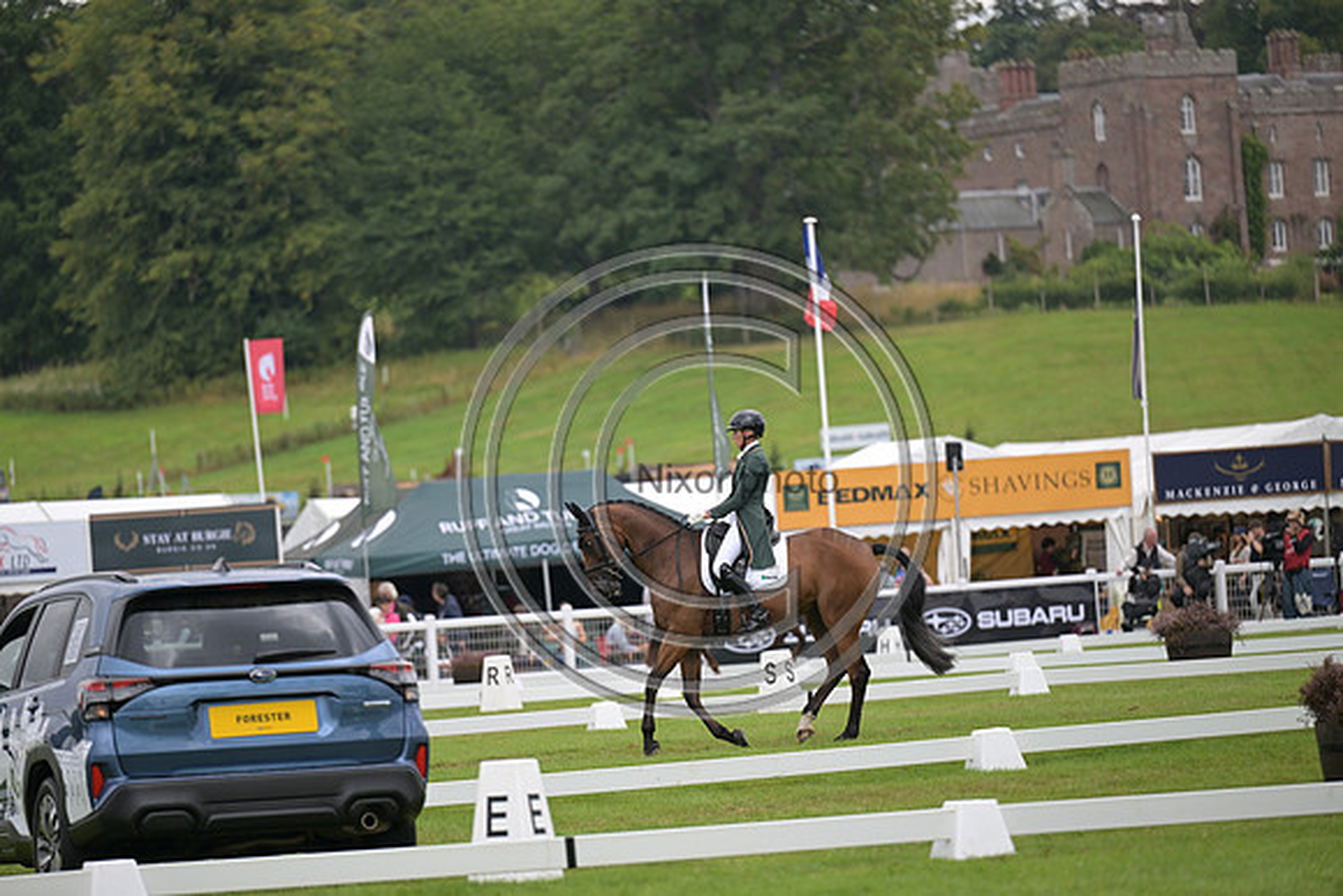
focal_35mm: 200
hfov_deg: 10.3
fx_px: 7463
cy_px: 448
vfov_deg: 6.9
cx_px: 672
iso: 280
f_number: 3.2
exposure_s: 1/1250
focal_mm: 200
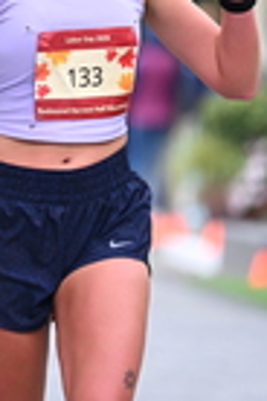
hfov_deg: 2.1
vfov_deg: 3.1
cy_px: -73
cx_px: -141
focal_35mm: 658
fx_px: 7320
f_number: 2.8
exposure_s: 1/1600
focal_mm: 165
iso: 1000
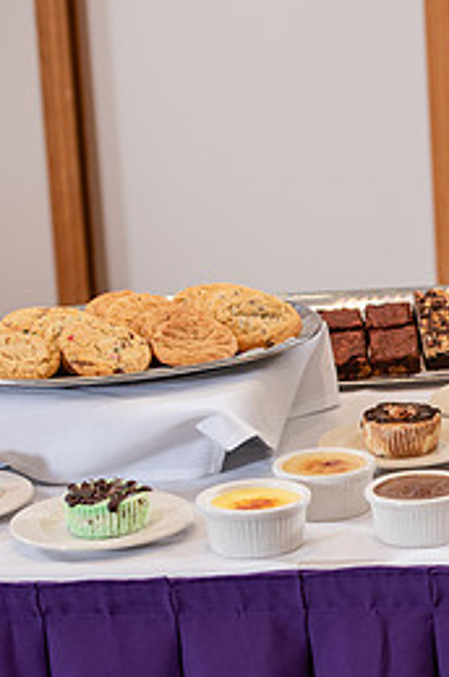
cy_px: 396
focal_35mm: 157
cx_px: 676
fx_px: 2945
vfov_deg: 13.1
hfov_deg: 8.5
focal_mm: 70
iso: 640
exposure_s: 1/160
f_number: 4.5
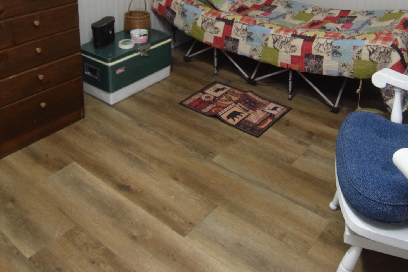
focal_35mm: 37
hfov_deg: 51.9
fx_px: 419
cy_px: -1
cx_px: 198
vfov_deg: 32.9
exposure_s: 1/60
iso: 1250
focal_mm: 12
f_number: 4
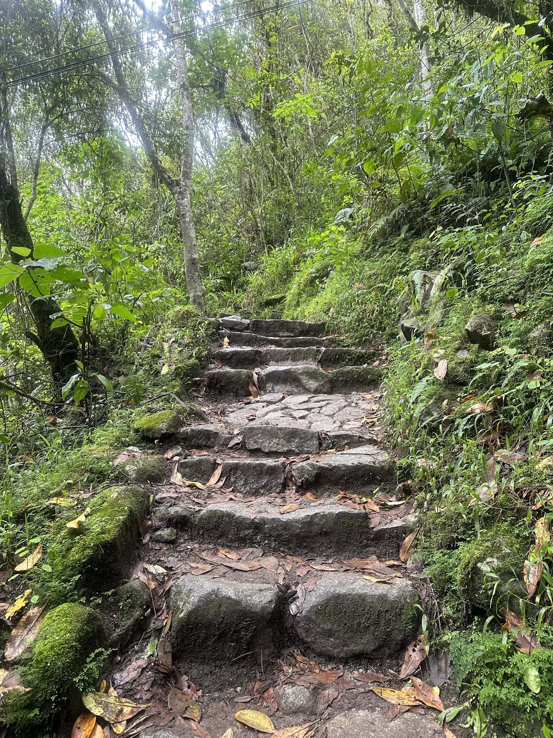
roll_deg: -3.1
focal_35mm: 24
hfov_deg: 56.8
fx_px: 511
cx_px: 276
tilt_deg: +6.0
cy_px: 369
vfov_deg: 71.6
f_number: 1.78
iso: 250
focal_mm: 6.86
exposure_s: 1/60
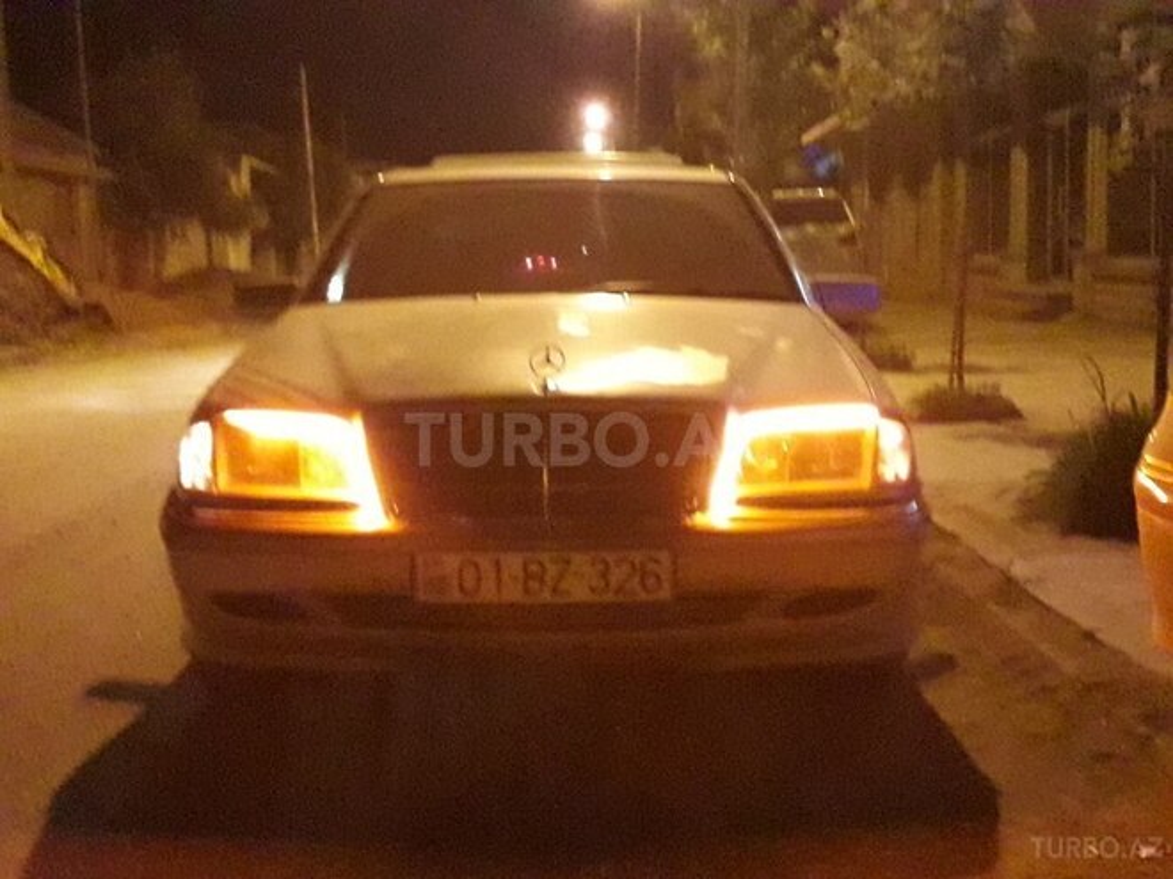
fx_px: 915
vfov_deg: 51.4
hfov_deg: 65.3
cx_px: 586
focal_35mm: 27
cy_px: 440
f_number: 1.9
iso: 800
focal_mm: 3.6
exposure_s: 1/20
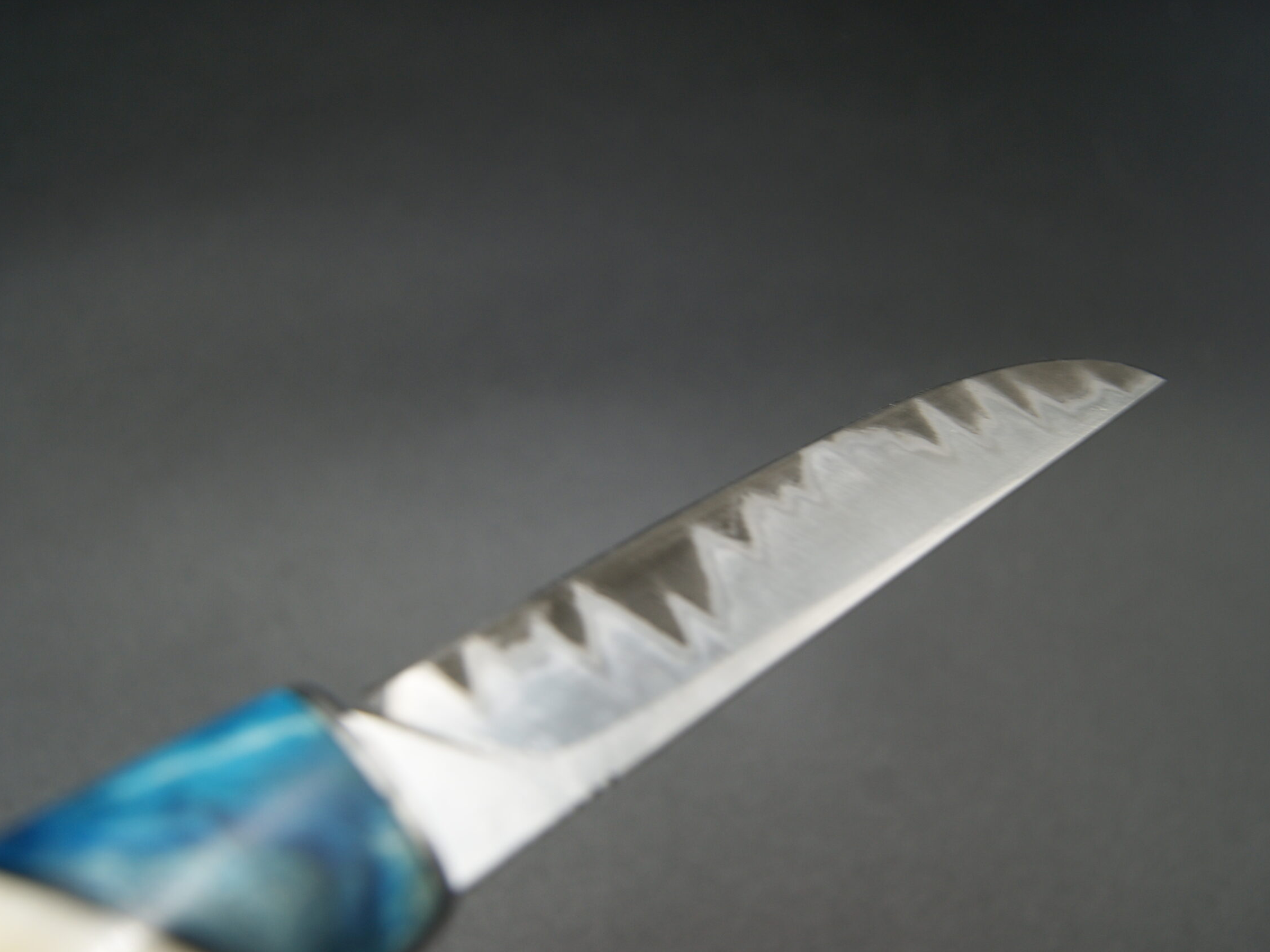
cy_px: 472
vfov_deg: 39.7
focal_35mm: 36
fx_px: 1321
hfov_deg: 51.4
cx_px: 644
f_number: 5
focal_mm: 22
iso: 100
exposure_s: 1/40
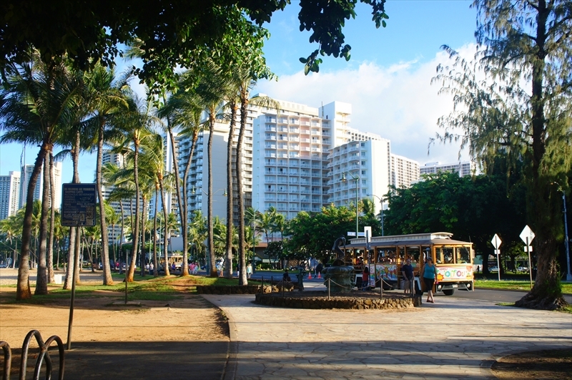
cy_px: 190
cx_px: 286
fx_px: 524
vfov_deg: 39.9
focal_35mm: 33
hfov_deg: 57.3
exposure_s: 1/100
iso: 200
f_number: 11
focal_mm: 22
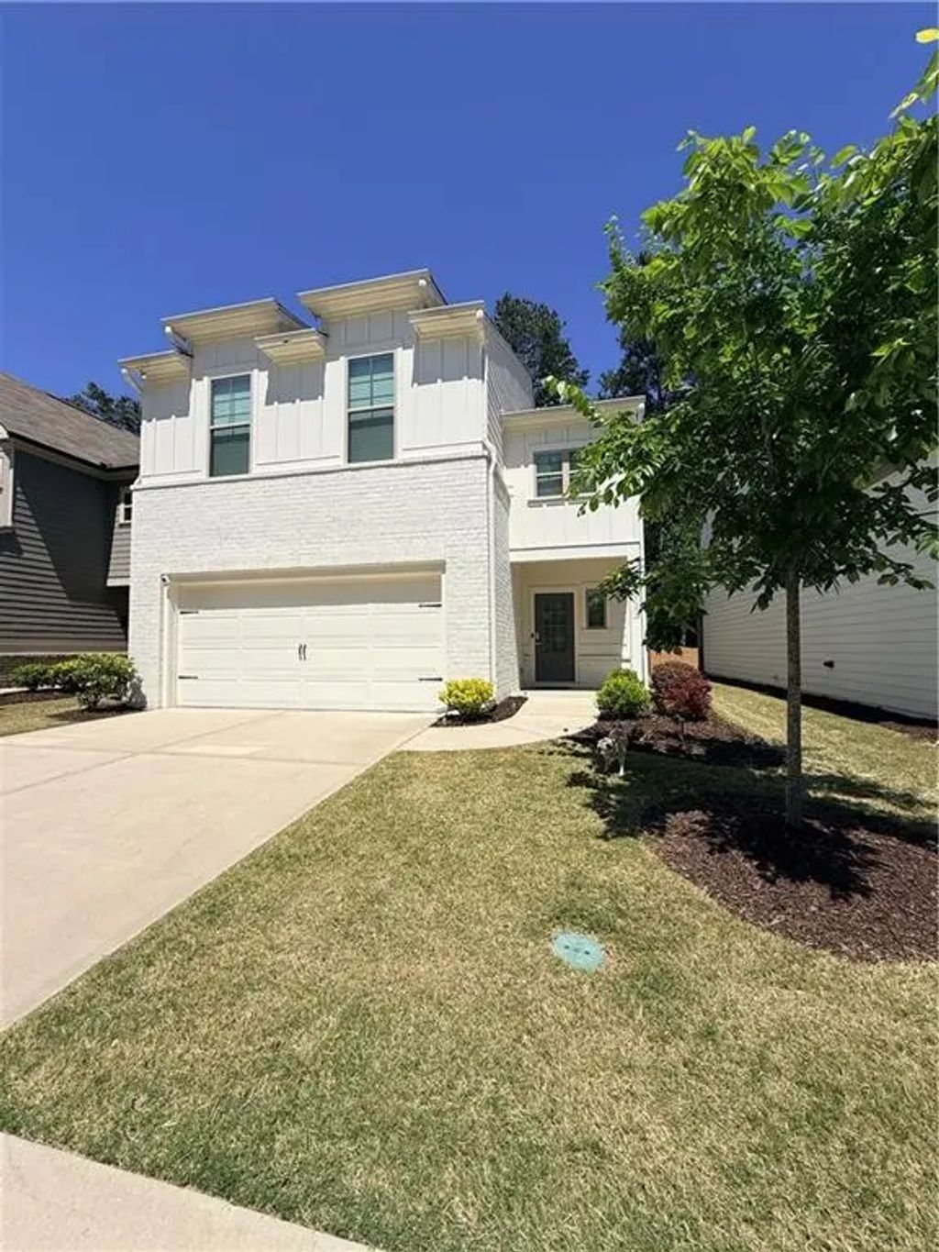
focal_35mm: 14
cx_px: 470
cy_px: 626
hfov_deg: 85.7
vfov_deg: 102.1
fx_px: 506
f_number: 2.2
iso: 50
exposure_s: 1/5155
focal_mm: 2.22
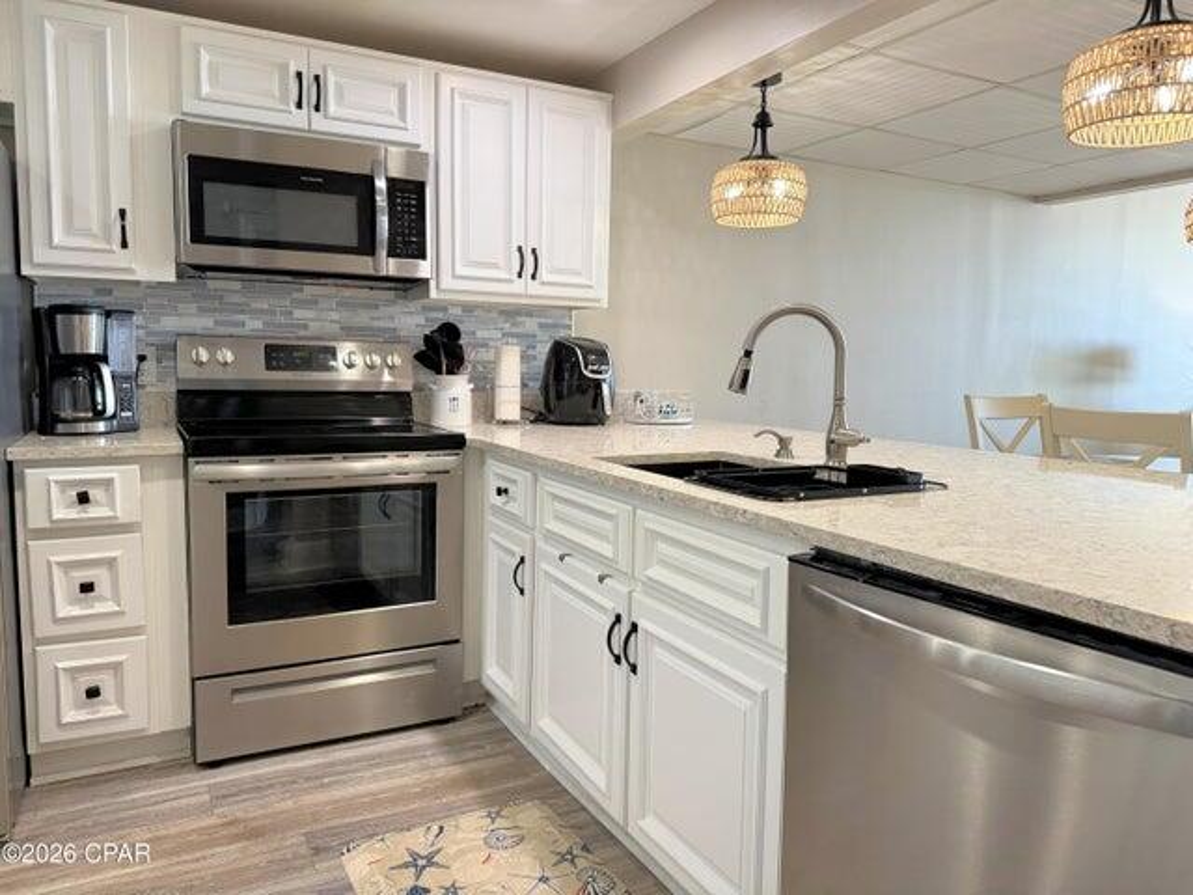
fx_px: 827
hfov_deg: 71.6
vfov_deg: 56.8
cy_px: 448
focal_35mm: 24
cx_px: 596
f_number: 1.78
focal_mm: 6.76
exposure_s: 1/120
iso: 125
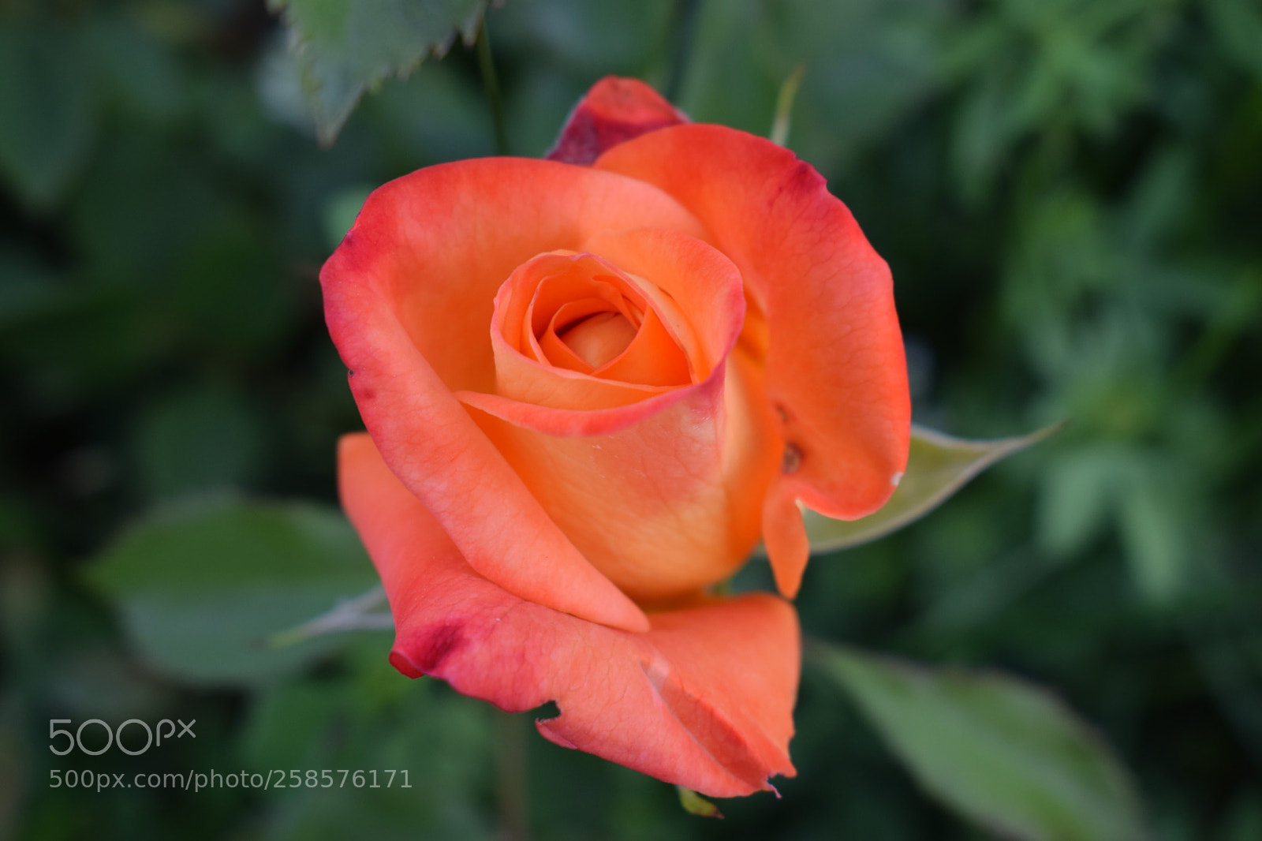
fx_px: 2208
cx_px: 631
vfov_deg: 21.6
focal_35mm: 63
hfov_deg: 31.9
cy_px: 420
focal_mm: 42
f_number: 6.3
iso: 400
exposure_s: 1/125
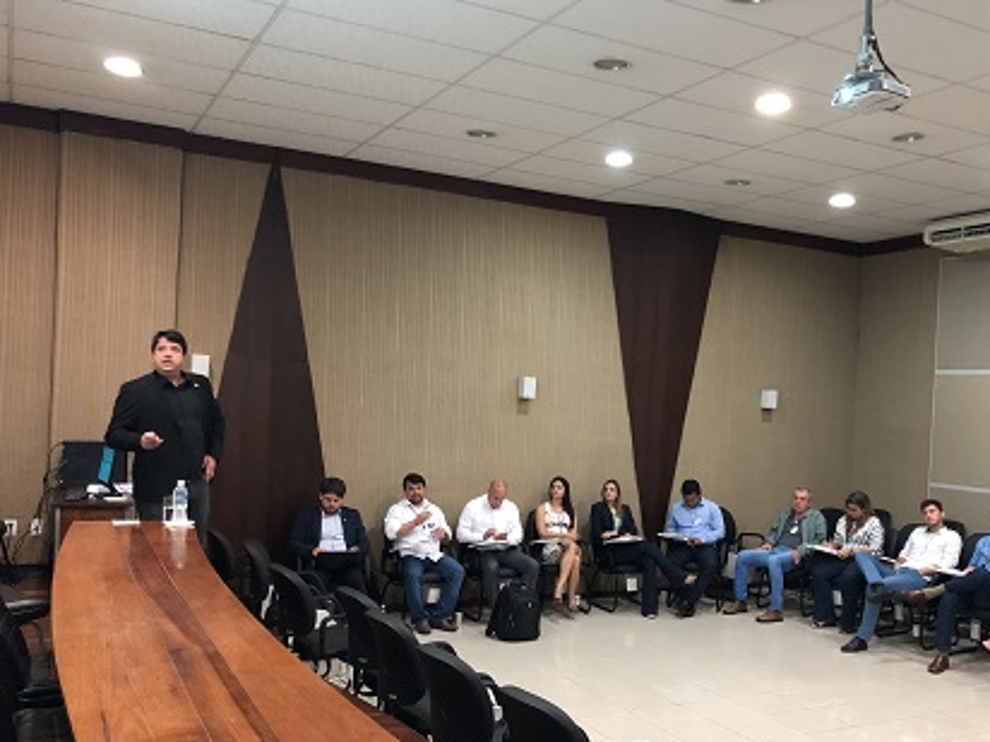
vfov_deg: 41.6
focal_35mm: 34
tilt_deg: -0.7
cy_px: 436
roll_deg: -3.0
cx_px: 567
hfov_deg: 53.8
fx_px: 972
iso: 100
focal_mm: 3.99
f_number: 1.8
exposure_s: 1/7
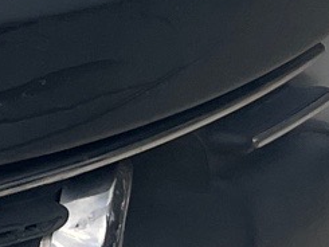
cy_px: 130
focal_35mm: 204
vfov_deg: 7.3
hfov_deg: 7.5
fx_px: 1940
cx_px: -897
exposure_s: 1/2882
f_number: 1.6
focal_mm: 4.2
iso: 32
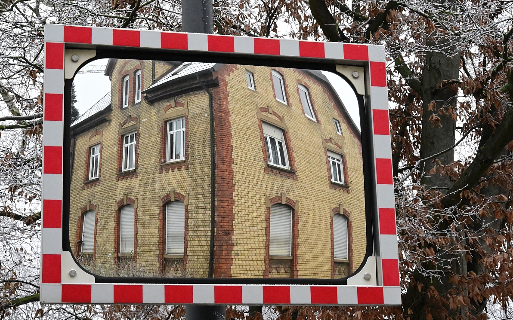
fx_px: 1091
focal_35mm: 78
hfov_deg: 26.5
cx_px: 257
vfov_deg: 16.7
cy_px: 164
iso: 14400
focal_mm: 76
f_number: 36
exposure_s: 1/200
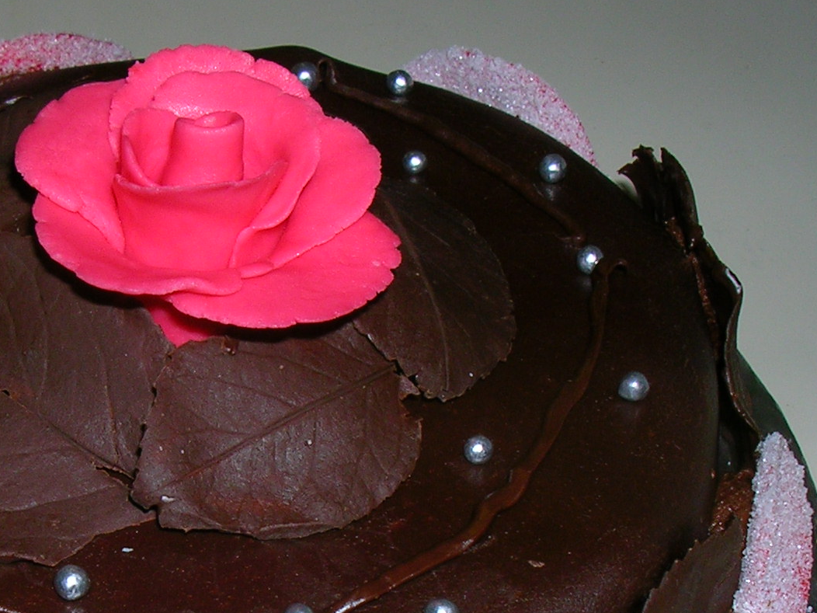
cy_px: 561
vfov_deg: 19.5
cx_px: 154
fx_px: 1747
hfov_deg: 25.8
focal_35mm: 74
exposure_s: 1/60.1
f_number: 5.6
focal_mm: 5.8
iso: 50
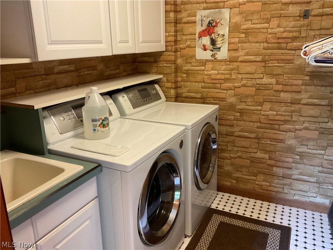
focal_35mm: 29
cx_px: 166
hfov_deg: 61.7
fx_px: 279
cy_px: 125
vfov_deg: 48.2
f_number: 1.8
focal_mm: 3
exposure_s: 1/60
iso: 200
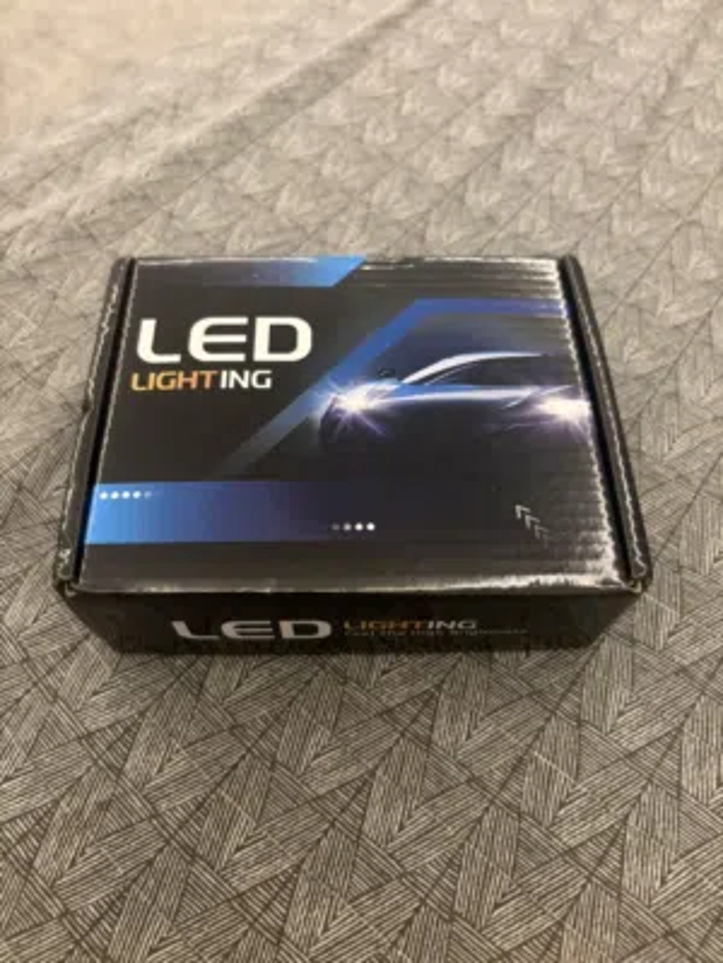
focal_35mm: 26
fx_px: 724
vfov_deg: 67.3
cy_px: 482
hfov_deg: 53.1
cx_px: 362
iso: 640
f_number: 1.6
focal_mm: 5.96
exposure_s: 1/25
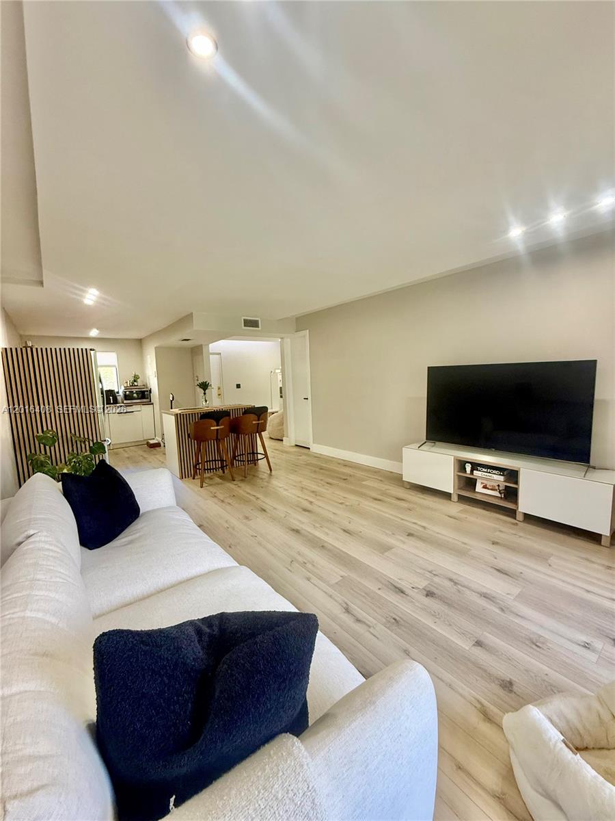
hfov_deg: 85.7
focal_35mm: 14
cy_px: 410
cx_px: 308
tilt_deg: -5.6
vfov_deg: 102.1
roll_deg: +2.1
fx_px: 332
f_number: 2.2
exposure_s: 1/99
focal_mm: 2.22
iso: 320
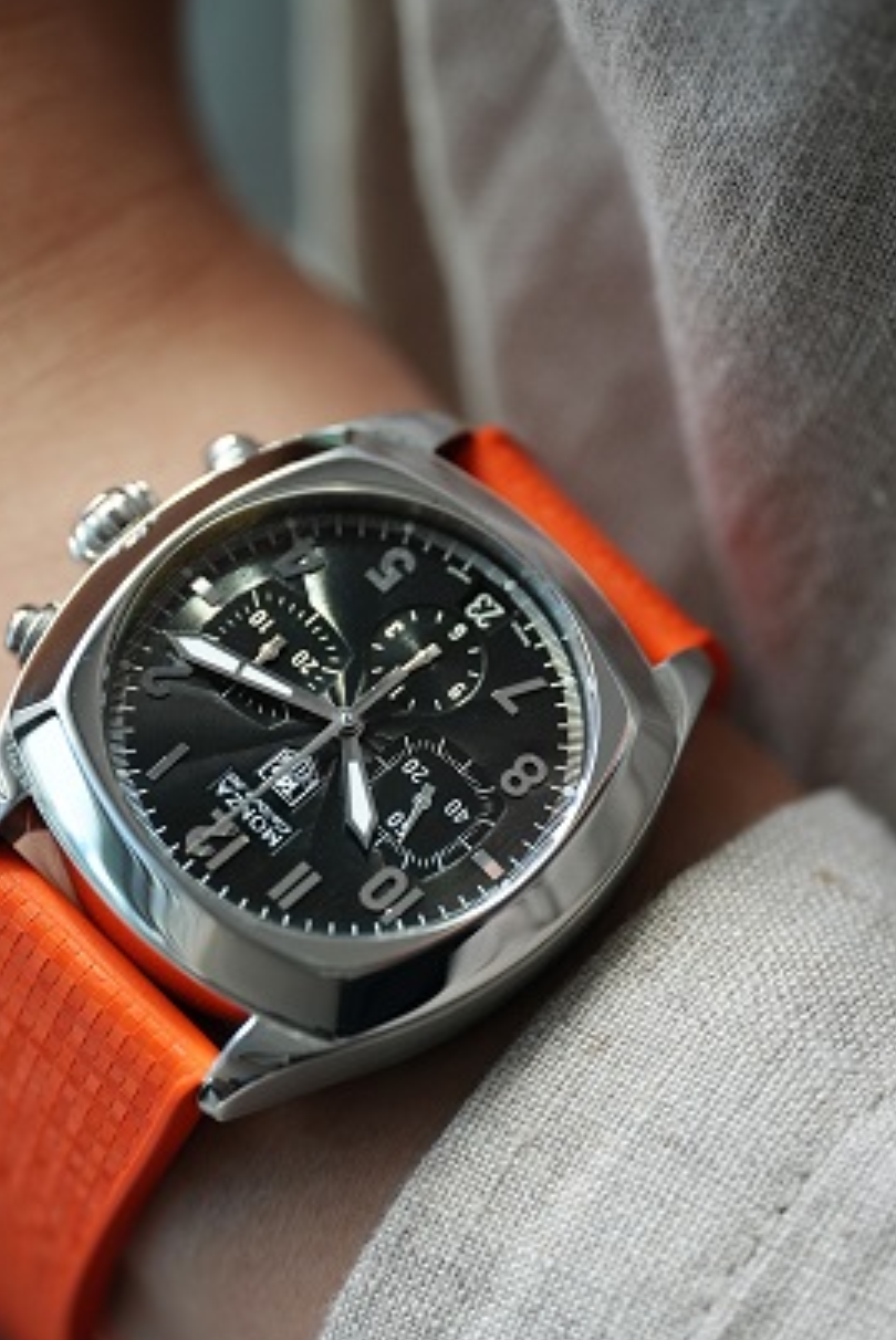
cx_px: 358
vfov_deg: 11.3
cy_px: 721
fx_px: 6783
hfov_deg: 7.6
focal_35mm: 182
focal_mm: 105
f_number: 3.2
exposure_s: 1/250
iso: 640
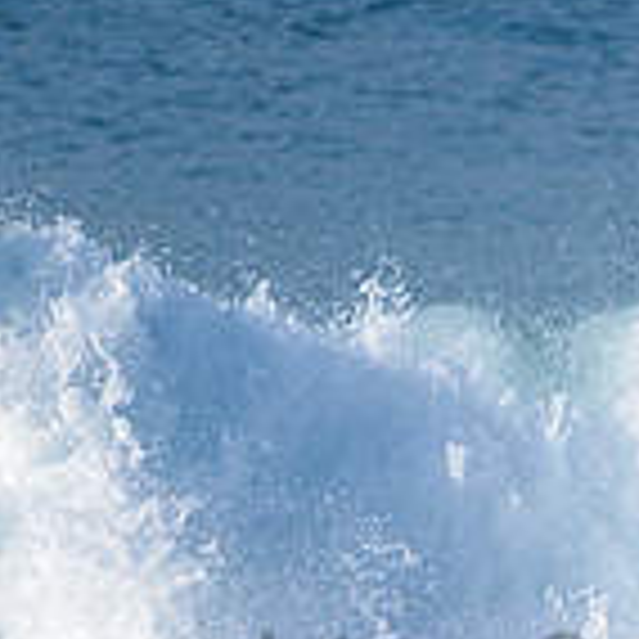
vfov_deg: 1.0
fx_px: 37384
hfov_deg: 1.0
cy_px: 664
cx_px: 724
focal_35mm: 1790
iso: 400
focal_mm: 500
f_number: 5.6
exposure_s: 1/2000
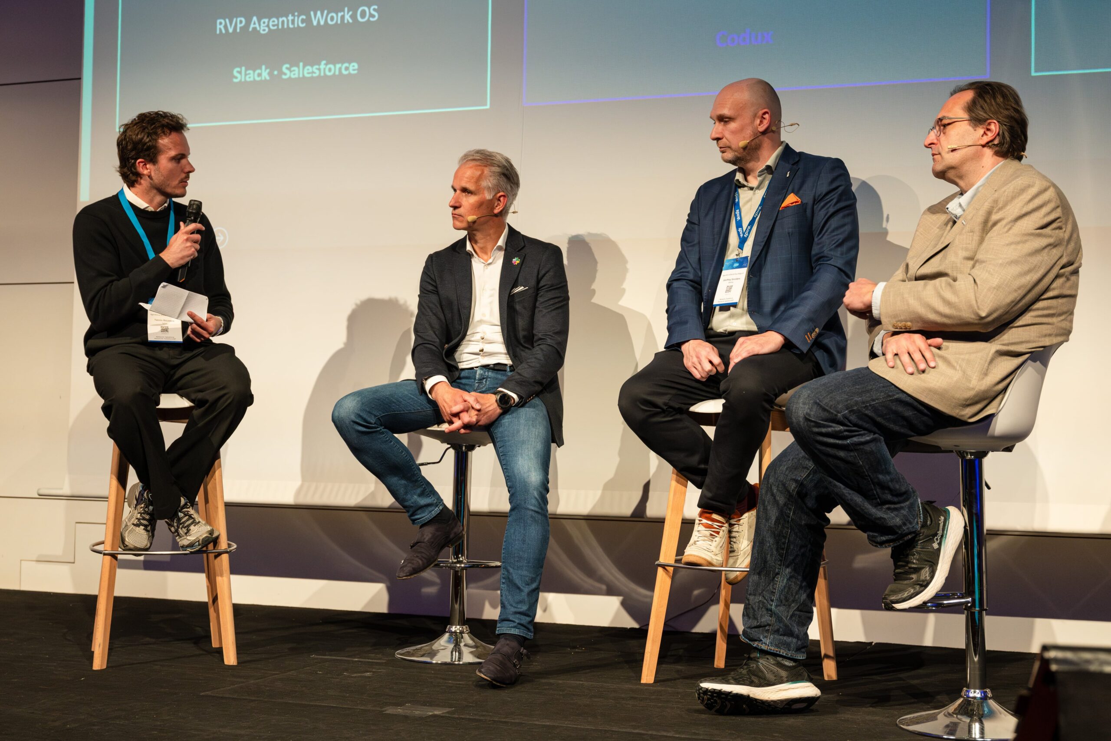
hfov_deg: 38.8
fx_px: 1576
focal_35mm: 51
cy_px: 356
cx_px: 572
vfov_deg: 26.4
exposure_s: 1/250
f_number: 4
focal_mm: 46
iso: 2200
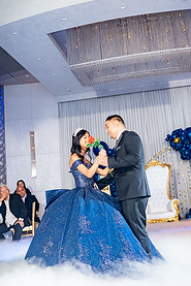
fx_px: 310
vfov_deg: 49.5
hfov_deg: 34.1
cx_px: 119
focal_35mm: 39
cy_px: 156
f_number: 4
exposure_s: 1/160
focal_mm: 24
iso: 800
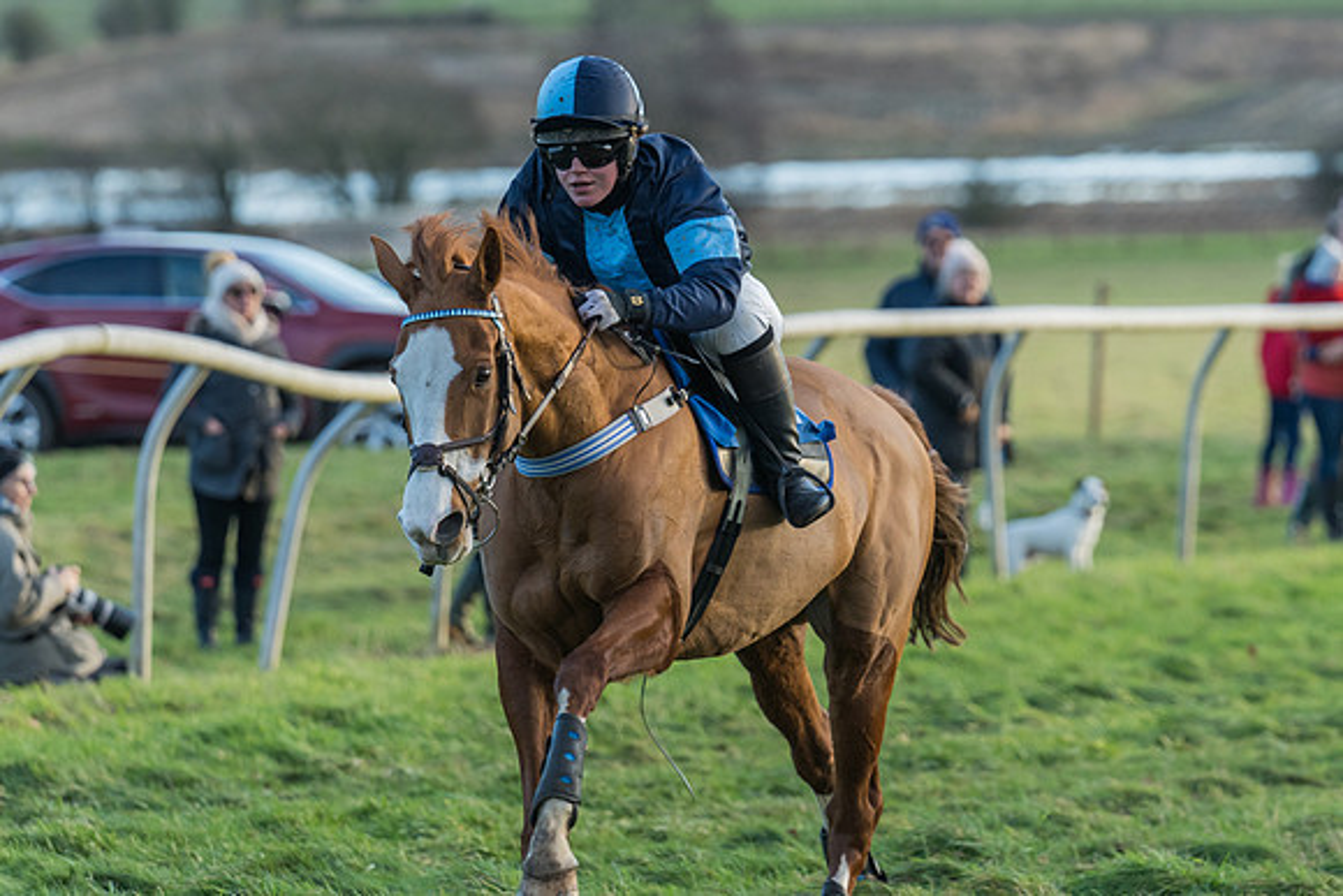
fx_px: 11755
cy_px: 396
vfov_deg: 4.4
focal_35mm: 315
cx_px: 671
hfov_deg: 6.5
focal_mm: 200
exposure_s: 1/1000
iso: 800
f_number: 4
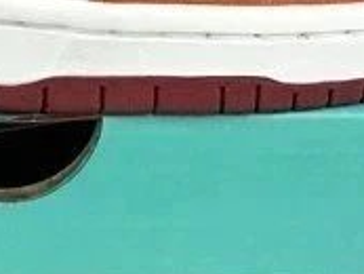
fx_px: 1694
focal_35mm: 161
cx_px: -8
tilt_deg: -16.2
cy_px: -18
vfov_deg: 9.2
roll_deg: -0.4
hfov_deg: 12.1
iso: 25
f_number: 2.4
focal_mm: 3.3
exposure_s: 1/488
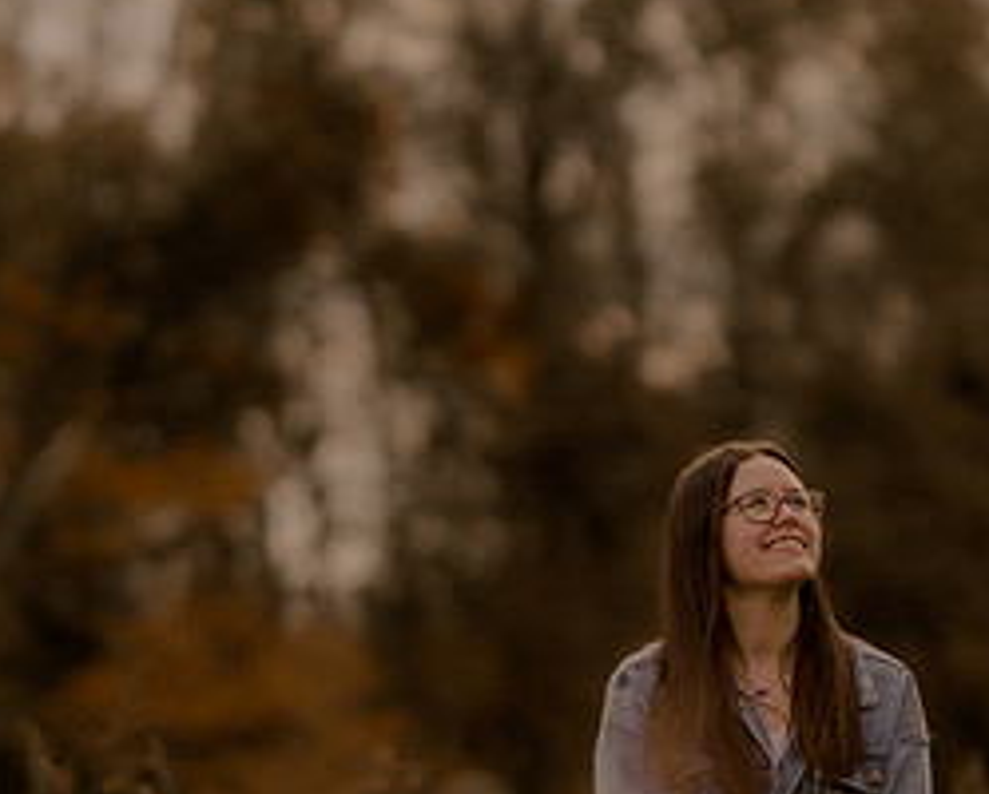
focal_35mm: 277
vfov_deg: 5.6
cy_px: 742
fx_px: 8121
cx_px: 556
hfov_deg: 7.0
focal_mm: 85
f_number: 1.4
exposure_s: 1/3200
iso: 200
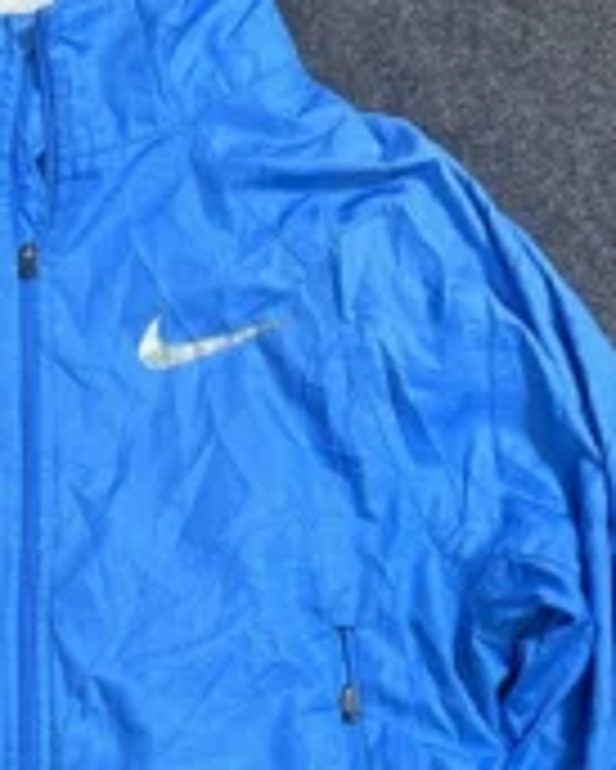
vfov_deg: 22.7
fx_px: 1799
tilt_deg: -56.8
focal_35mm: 79
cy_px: 853
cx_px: 49
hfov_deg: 19.1
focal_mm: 5.7
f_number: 1.5
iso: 160
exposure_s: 1/50
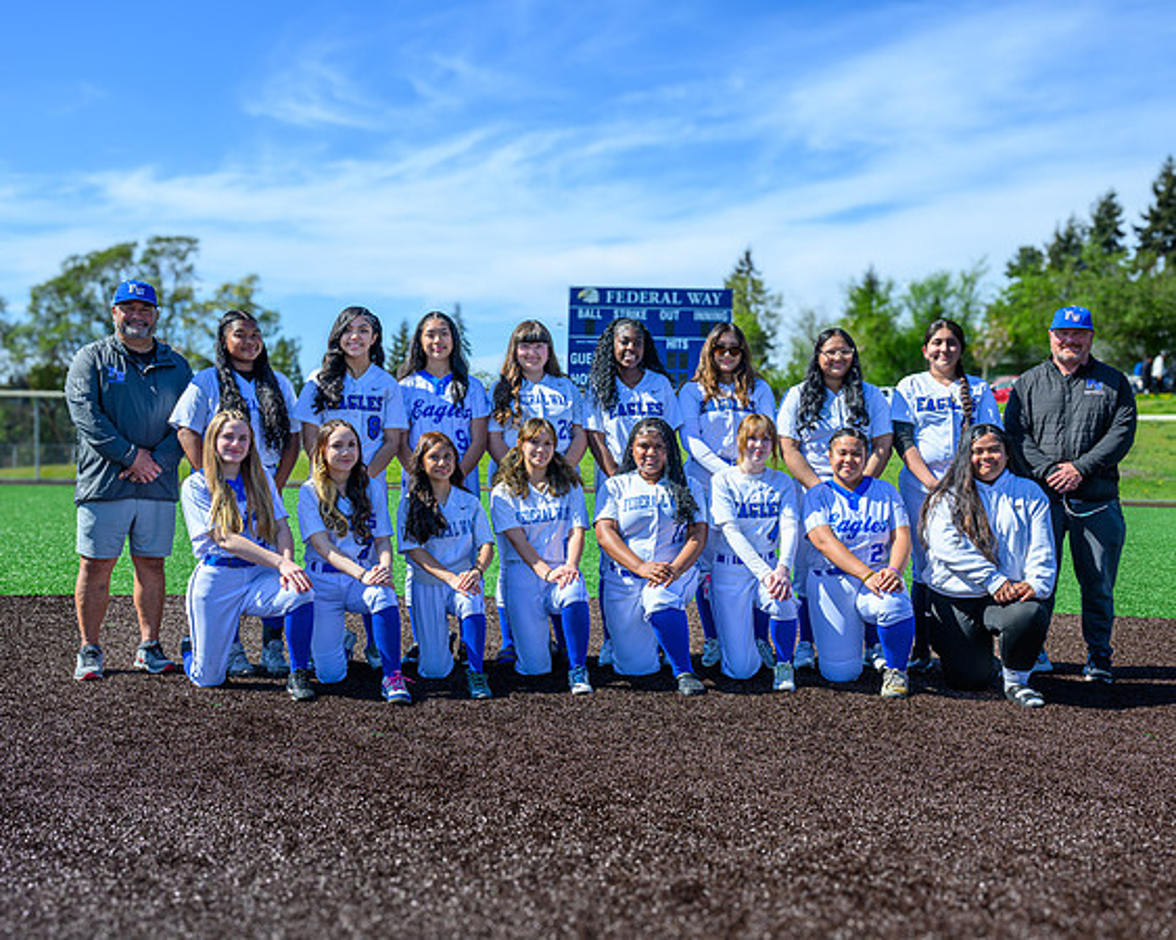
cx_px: 553
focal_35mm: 36
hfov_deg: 50.2
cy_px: 510
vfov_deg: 41.1
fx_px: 1254
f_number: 5
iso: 64
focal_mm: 29.5
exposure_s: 1/320
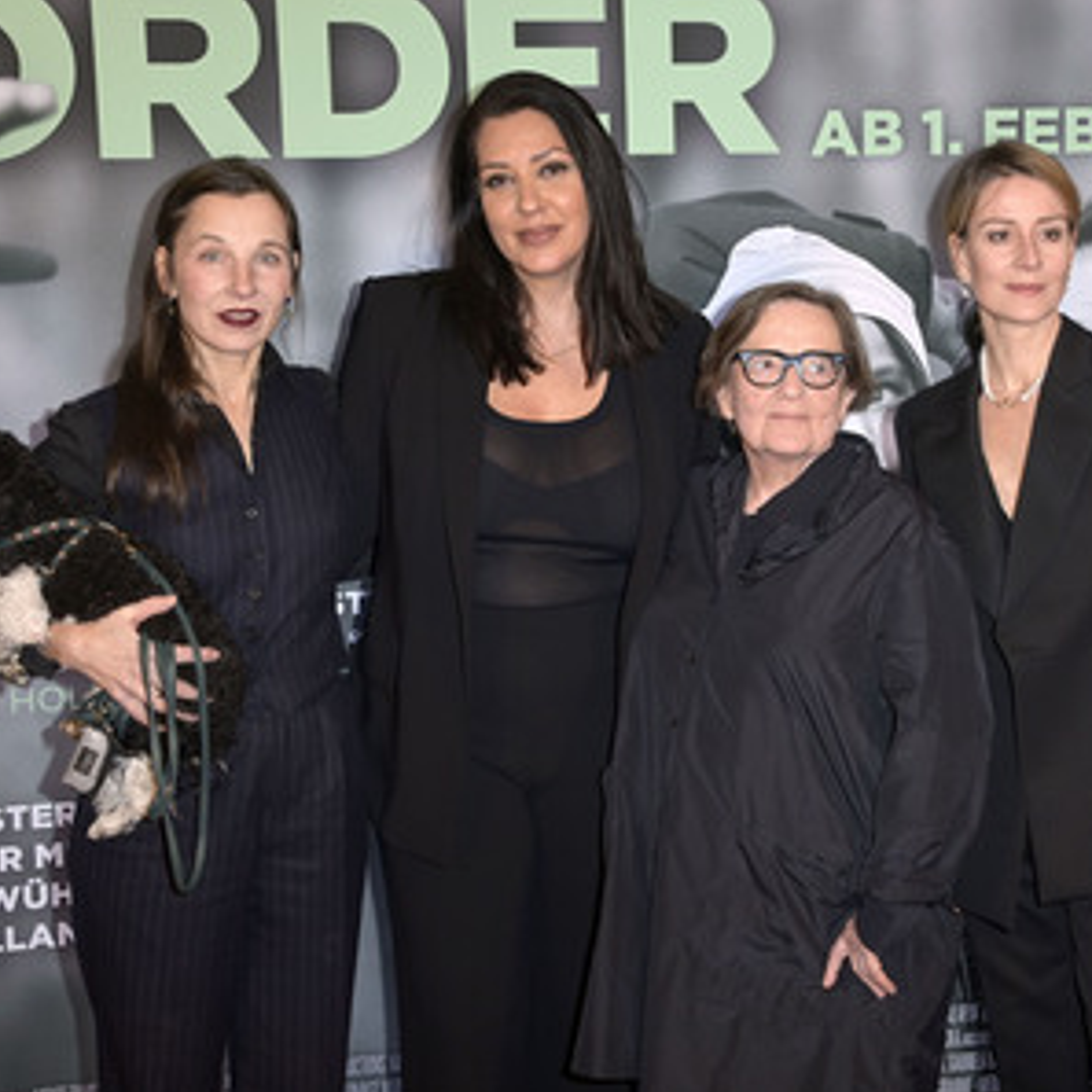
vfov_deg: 27.7
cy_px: 548
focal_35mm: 62
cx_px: 711
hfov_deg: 27.6
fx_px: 2213
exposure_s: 1/250
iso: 500
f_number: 5.6
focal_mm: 48
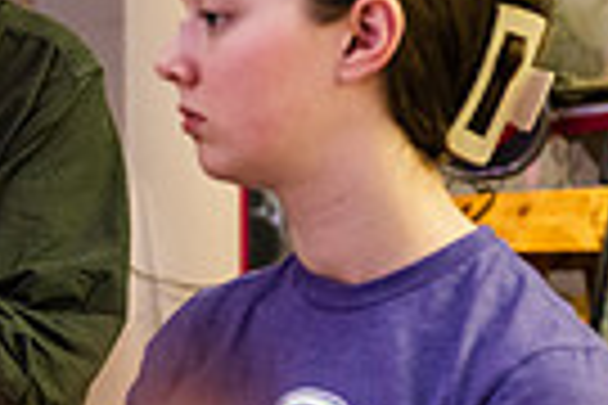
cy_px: 367
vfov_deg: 6.1
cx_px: -216
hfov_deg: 9.0
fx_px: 3783
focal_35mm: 224
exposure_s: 1/80
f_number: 3.2
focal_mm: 52
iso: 1250
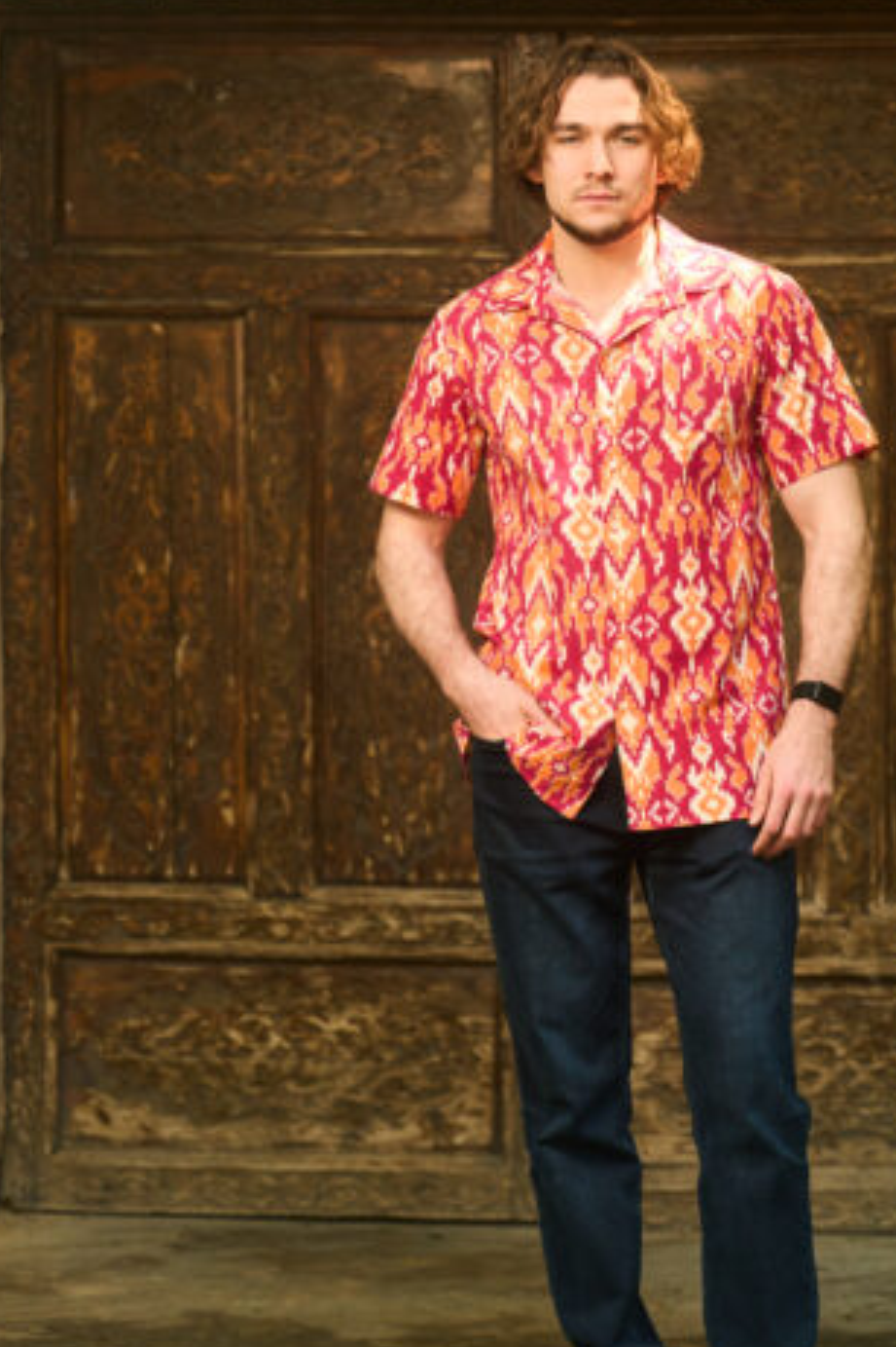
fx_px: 3661
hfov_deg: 13.9
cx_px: 610
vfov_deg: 20.8
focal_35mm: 98
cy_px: 694
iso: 640
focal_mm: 70
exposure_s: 1/160
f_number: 2.8
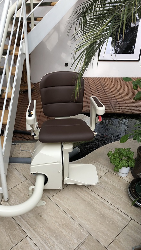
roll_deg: +0.6
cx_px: 50
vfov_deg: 62.6
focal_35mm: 31
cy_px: 126
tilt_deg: -29.8
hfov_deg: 37.5
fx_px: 206
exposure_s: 1/231
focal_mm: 3.99
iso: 20
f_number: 1.8
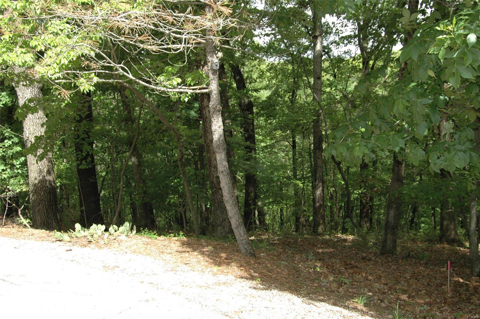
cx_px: 240
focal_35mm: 36
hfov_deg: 53.2
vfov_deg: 36.8
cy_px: 160
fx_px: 479
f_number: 4.5
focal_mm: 24
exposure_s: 1/500
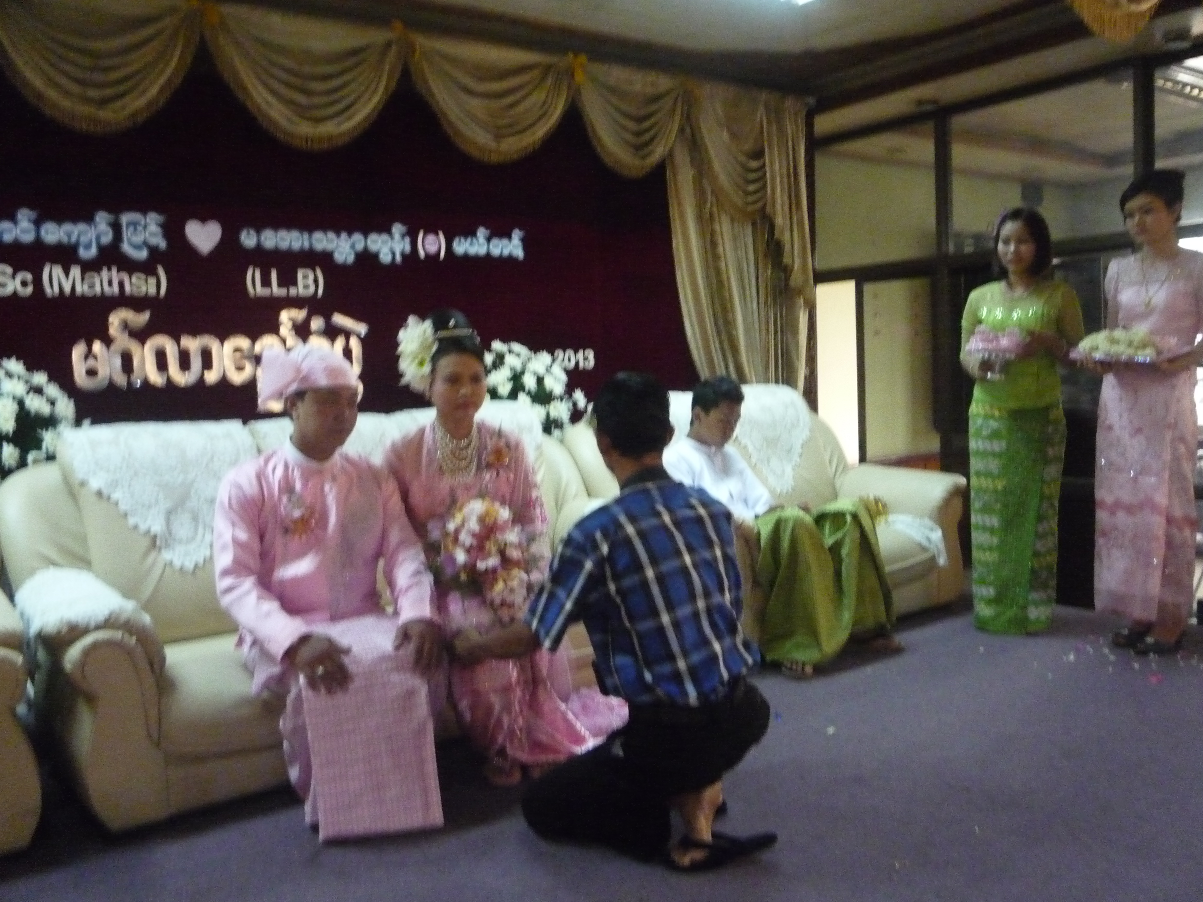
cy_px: 451
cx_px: 602
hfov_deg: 60.0
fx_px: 1043
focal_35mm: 30
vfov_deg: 46.8
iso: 800
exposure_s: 1/20
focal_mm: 5.2
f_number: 3.3
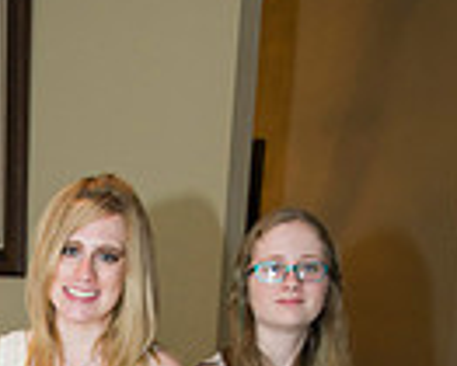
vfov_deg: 13.5
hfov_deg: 18.7
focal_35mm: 100
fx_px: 1354
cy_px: 704
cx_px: 12
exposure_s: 1/160
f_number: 4
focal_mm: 31
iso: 1600
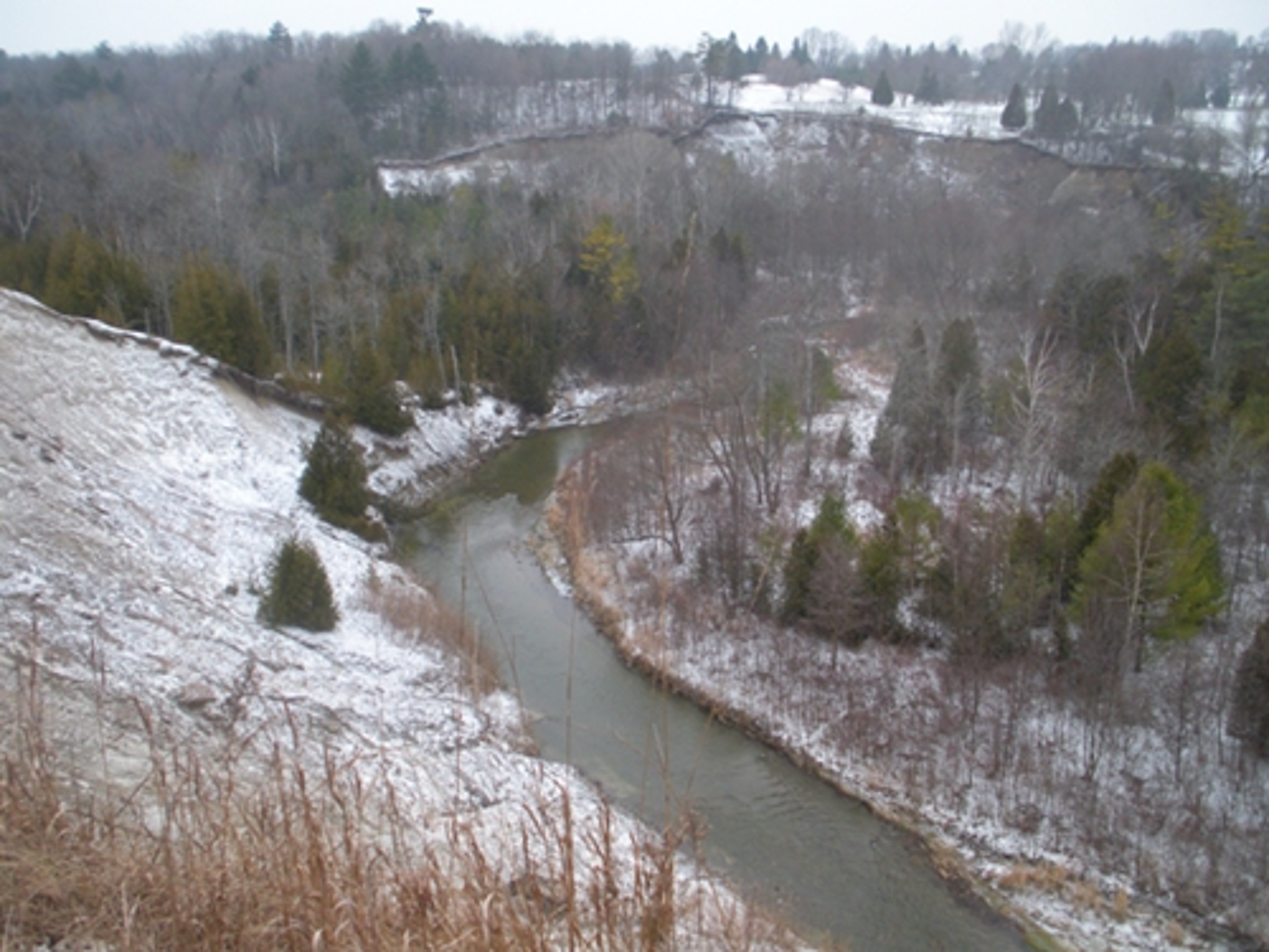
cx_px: 634
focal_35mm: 36
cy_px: 476
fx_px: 1320
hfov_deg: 51.4
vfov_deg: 39.7
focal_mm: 6.3
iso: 136
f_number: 3.5
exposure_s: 1/120
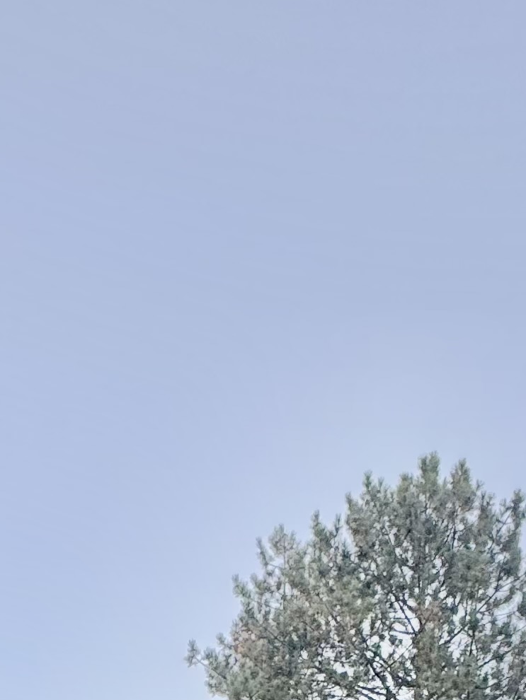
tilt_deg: -11.3
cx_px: 193
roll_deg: -0.5
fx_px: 1154
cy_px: 1344
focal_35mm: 57
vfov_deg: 20.2
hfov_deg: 25.6
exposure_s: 1/99
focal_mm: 2.22
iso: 80
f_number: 2.2
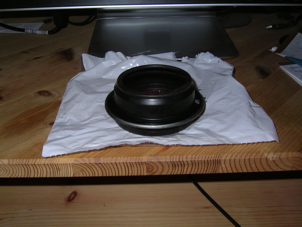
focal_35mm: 36
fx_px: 314
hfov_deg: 51.4
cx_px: 151
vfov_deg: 39.7
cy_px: 114
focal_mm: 5.6
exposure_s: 1/30
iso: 100
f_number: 4.8
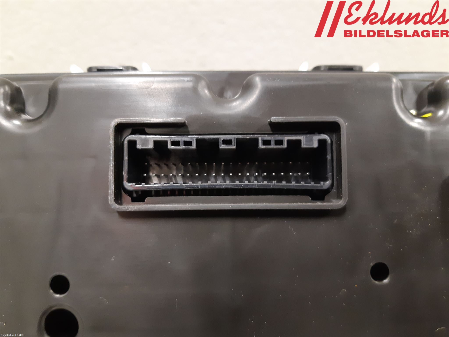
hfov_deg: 67.3
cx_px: 224
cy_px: 168
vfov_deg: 53.1
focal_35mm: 26
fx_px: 337
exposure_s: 1/25
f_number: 1.7
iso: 320
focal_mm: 3.93
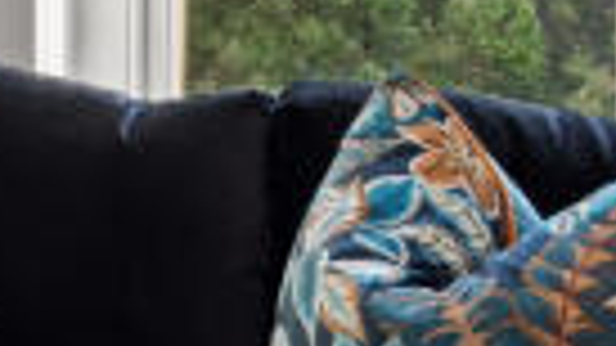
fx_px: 2041
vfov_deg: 9.2
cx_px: -1005
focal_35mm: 125
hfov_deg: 12.2
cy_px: -292
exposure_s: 1/13
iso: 400
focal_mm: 16
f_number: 8
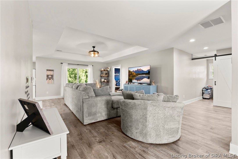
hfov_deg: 95.0
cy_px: 80
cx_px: 119
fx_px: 109
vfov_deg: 72.1
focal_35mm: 16
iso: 400
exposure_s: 1/1.25
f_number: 11
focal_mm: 16.5
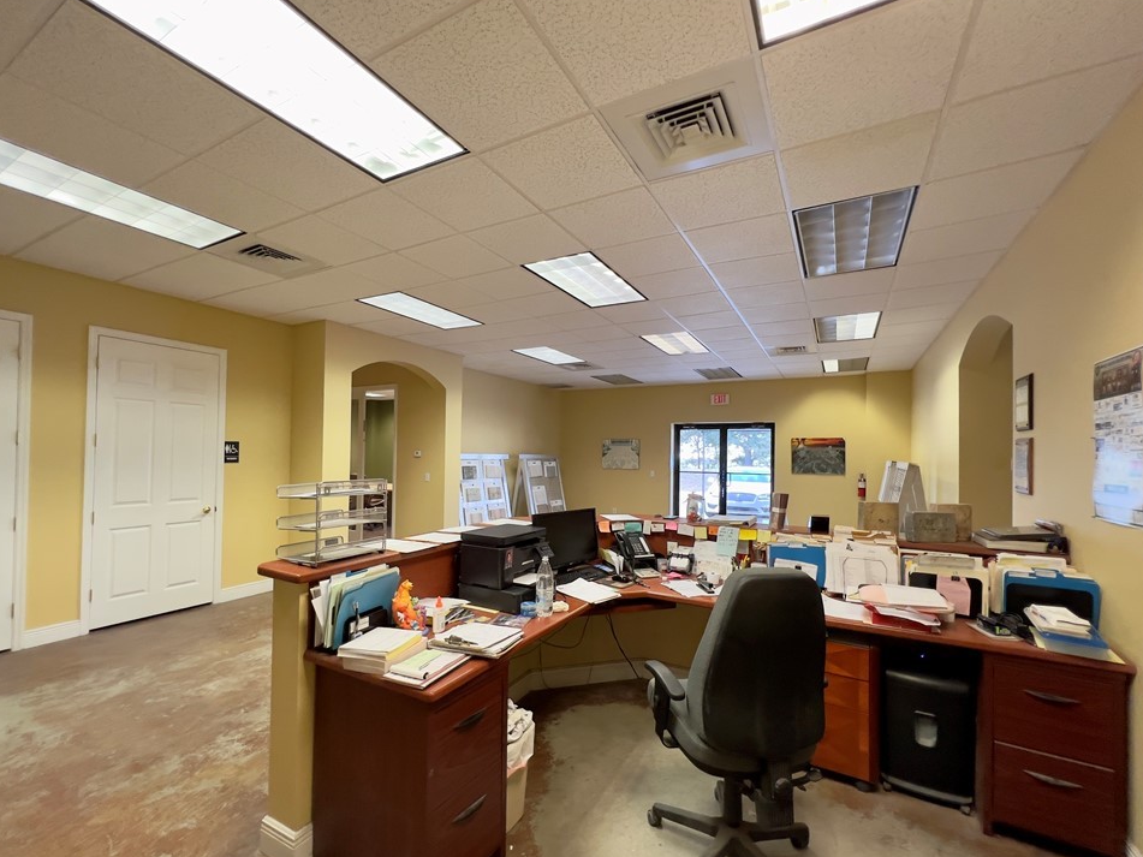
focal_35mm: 14
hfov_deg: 102.1
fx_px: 462
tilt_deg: +0.4
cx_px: 565
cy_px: 446
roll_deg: -1.4
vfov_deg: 85.6
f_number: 1.8
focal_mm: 1.57
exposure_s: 1/60
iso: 160
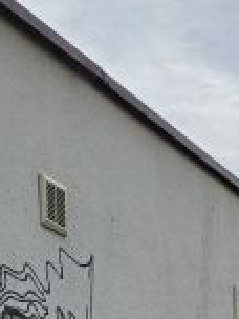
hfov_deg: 10.5
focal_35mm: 140
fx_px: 1289
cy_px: 629
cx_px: 229
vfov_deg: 12.5
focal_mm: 4.65
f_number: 1.8
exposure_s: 1/898
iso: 50
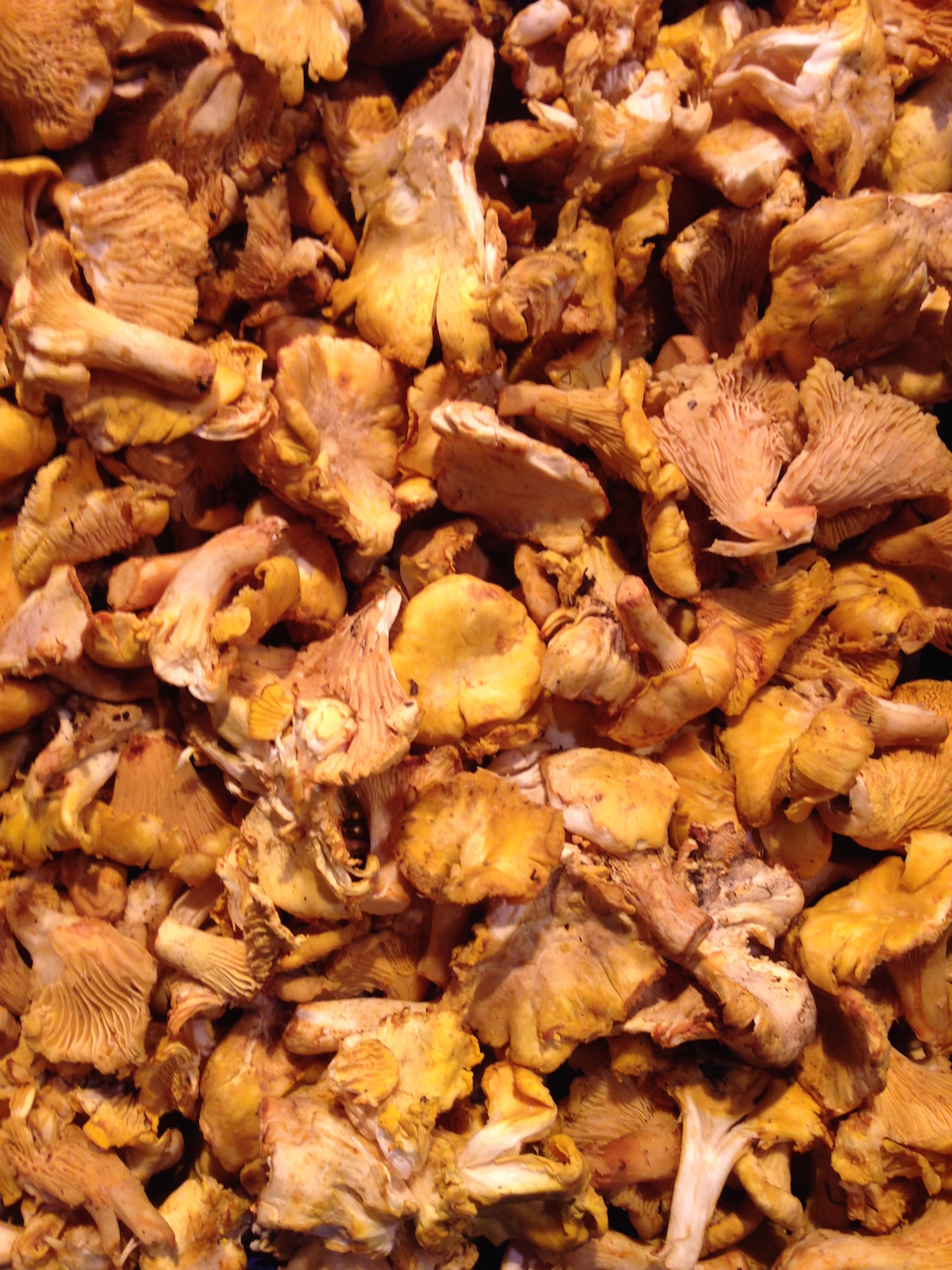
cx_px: 476
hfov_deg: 42.9
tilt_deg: -63.2
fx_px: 1210
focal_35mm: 33
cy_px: 635
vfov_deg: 55.4
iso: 64
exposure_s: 1/20
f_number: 2.4
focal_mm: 4.12
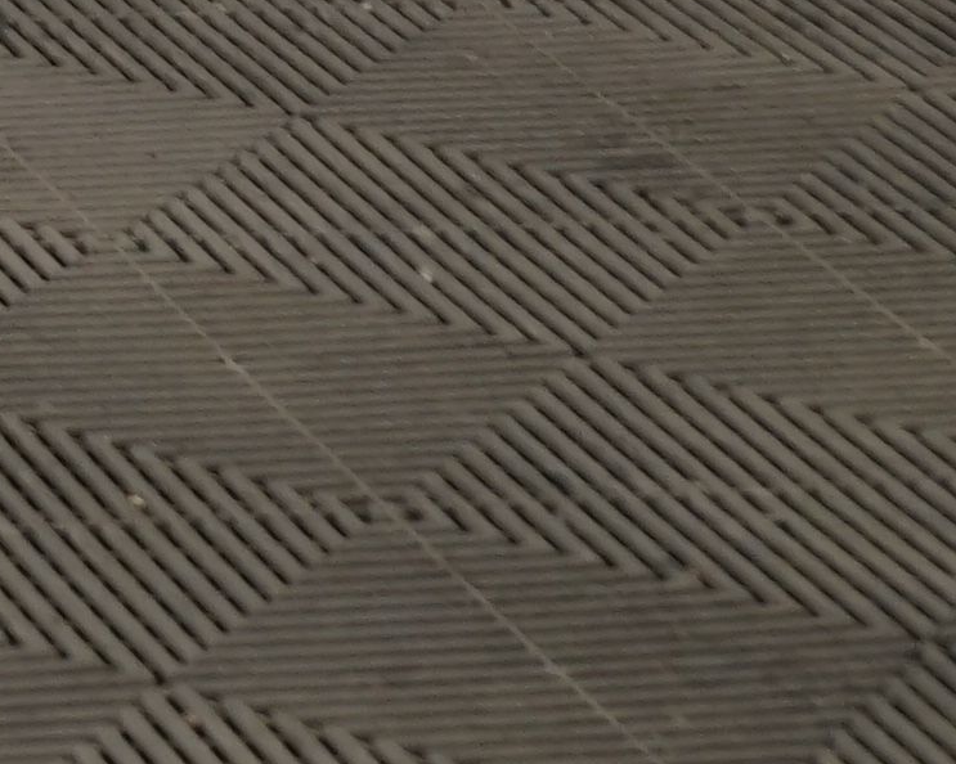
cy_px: -1785
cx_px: -1647
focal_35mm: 235
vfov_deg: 6.0
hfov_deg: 7.5
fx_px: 6647
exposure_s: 1/40
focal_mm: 31
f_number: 6.3
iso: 500
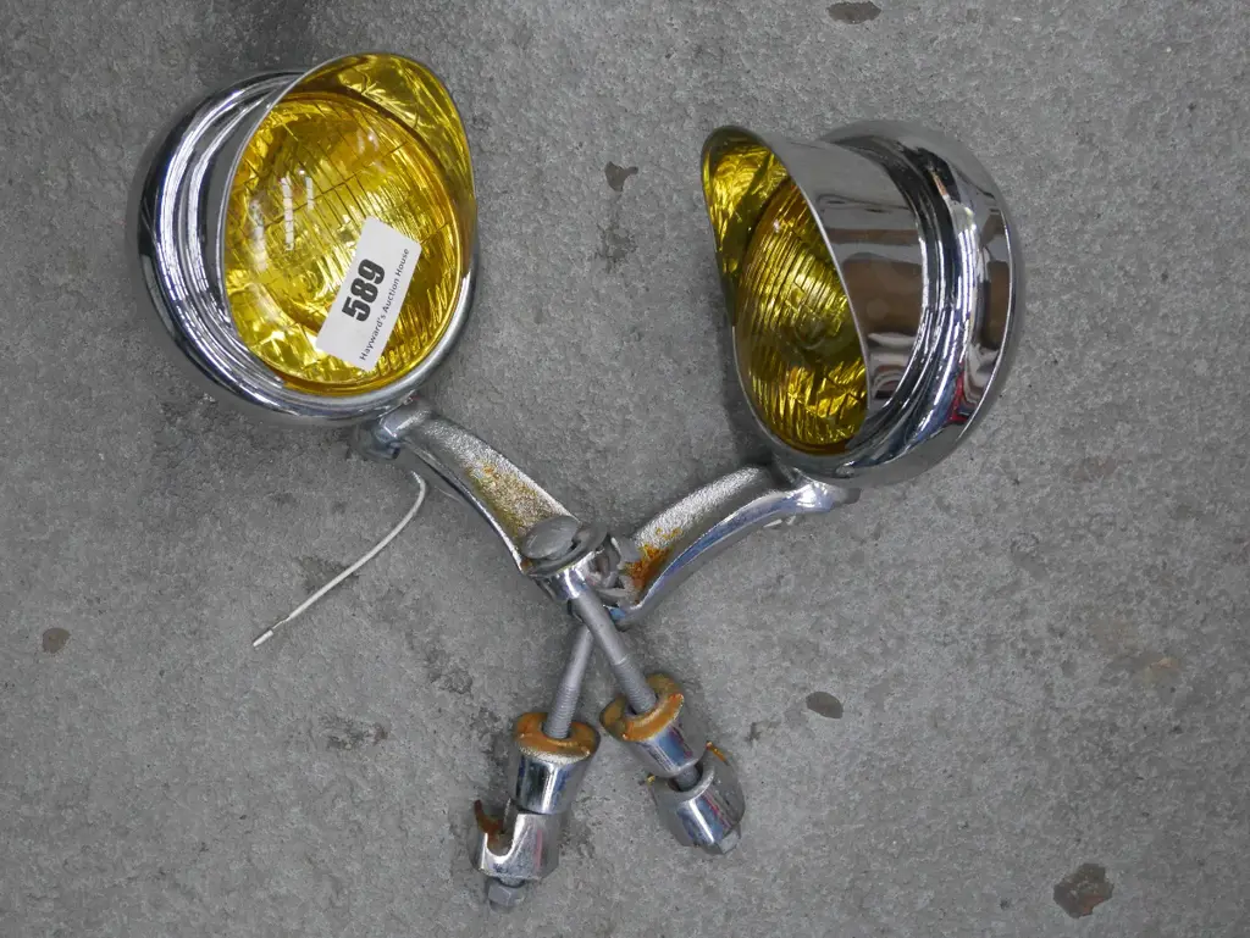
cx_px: 625
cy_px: 469
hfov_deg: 51.3
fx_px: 1301
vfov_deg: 39.7
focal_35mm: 36
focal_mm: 18
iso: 3200
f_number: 4.2
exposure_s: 1/100
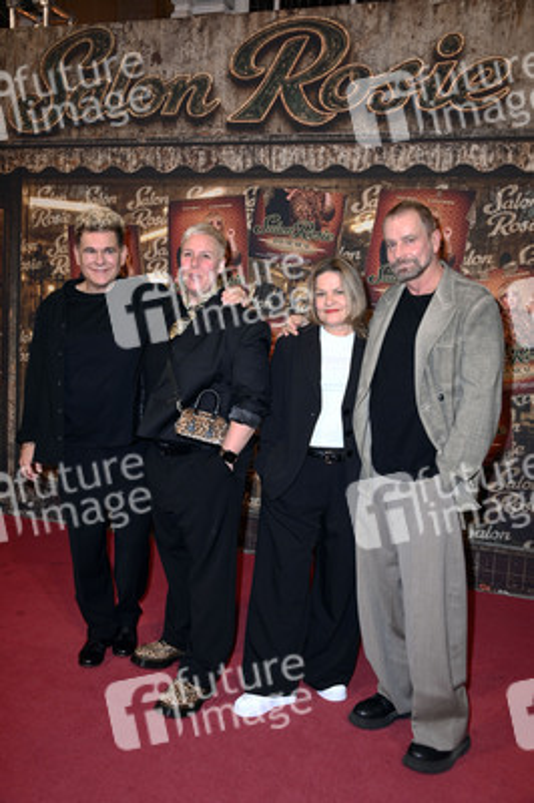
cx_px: 267
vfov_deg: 54.5
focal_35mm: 35
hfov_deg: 37.8
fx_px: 780
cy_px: 402
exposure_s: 1/250
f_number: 5.6
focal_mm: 35
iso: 1600
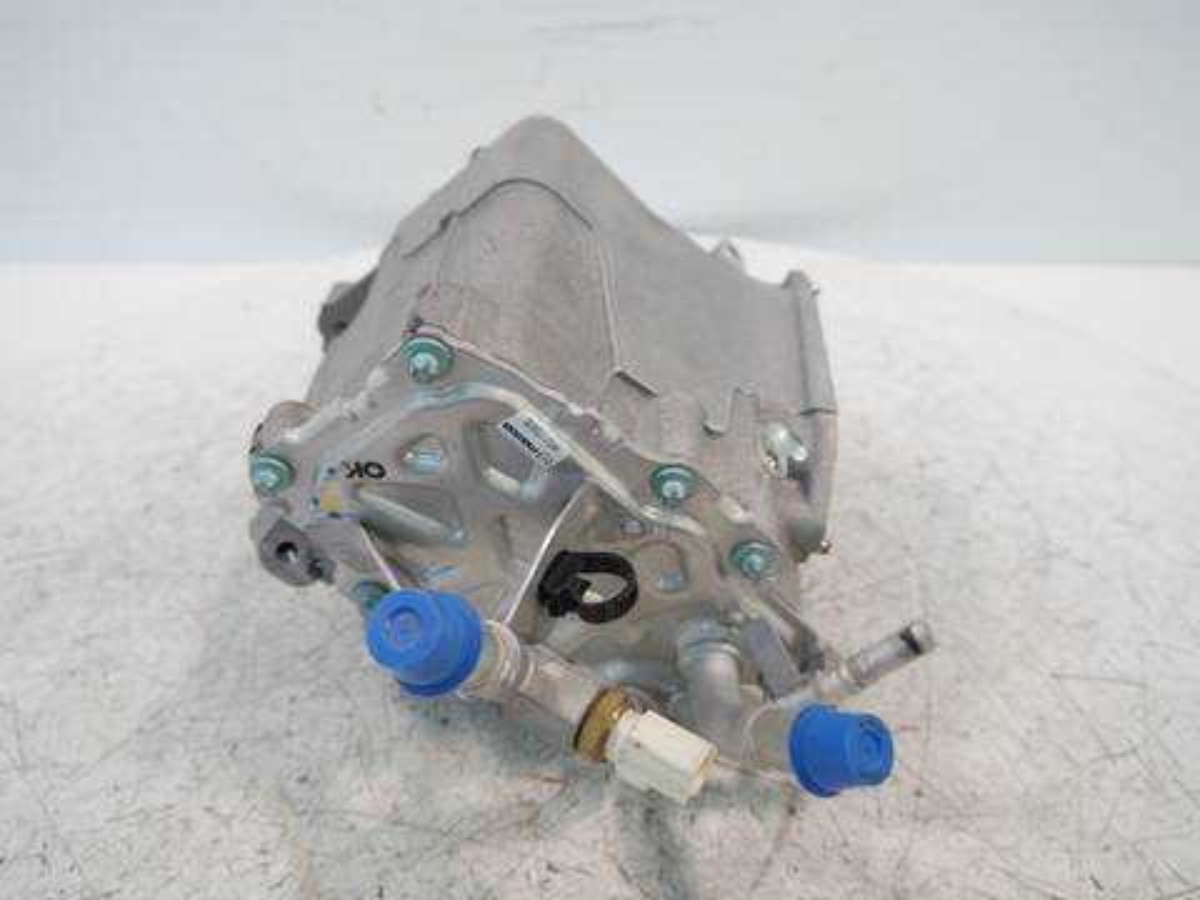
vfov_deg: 49.7
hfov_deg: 63.4
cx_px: 600
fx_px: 971
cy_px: 450
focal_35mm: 28
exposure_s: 1/60
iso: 320
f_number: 3.5
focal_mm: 14
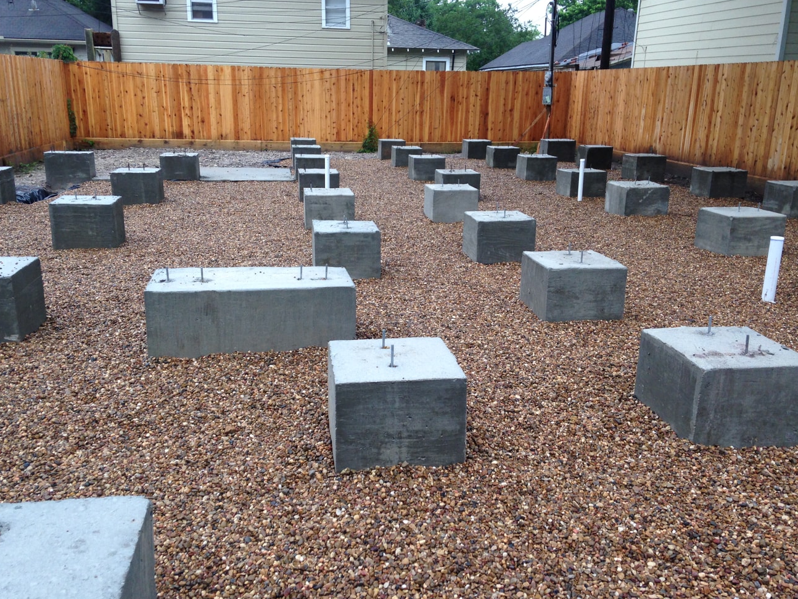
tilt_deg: -17.1
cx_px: 393
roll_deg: +0.4
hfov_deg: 53.9
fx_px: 784
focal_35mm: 34
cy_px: 299
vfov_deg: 41.8
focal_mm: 4.12
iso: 64
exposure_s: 1/120
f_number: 2.4
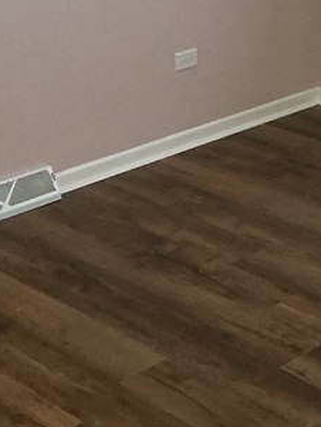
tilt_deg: -17.7
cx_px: 273
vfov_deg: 18.7
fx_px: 1285
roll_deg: +0.8
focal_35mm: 104
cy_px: 85
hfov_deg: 14.1
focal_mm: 3
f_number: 1.8
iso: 125
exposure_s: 1/60
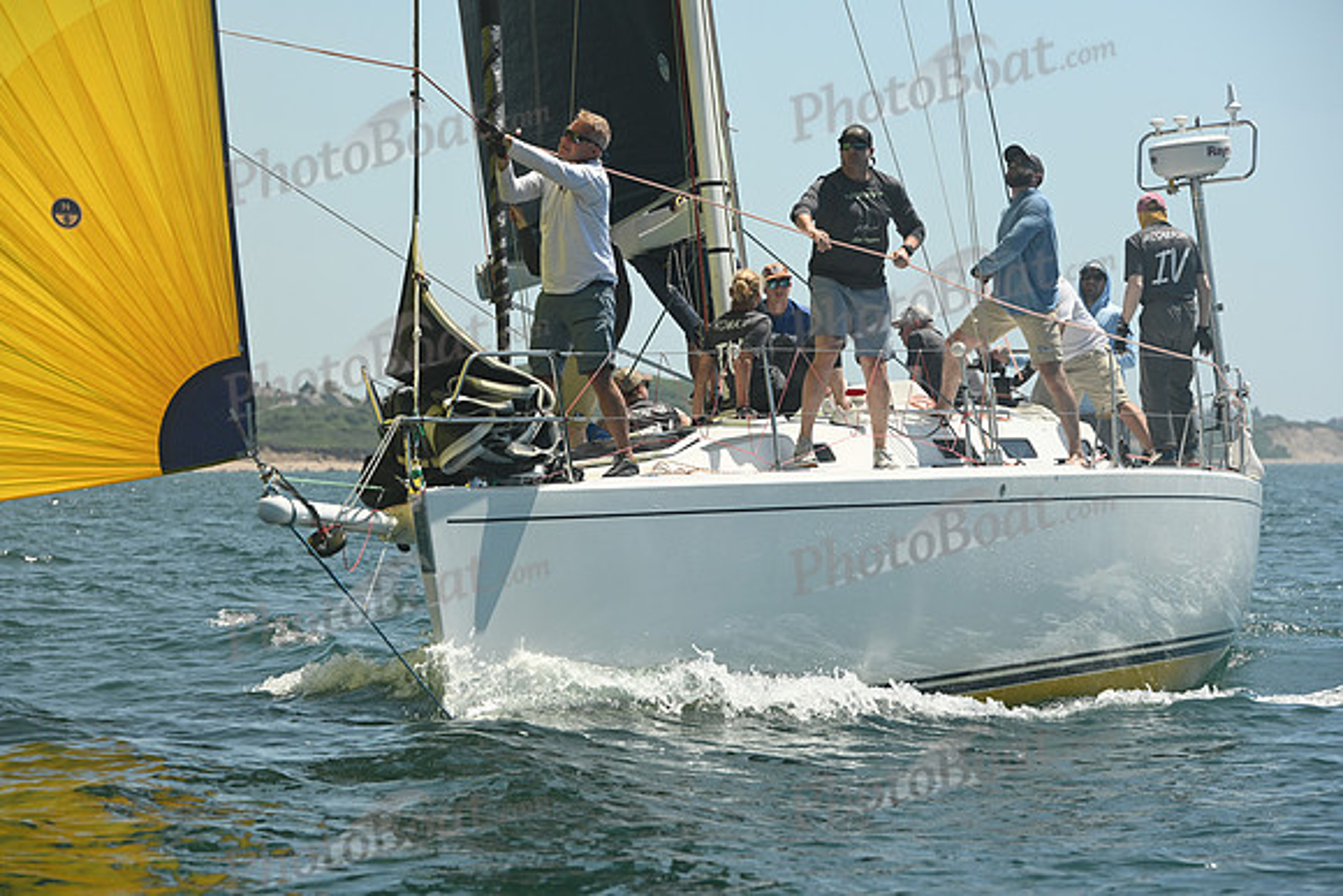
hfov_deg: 11.4
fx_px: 6716
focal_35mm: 180
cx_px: 672
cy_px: 448
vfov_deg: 7.6
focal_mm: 180
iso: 320
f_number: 8
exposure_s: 1/1000
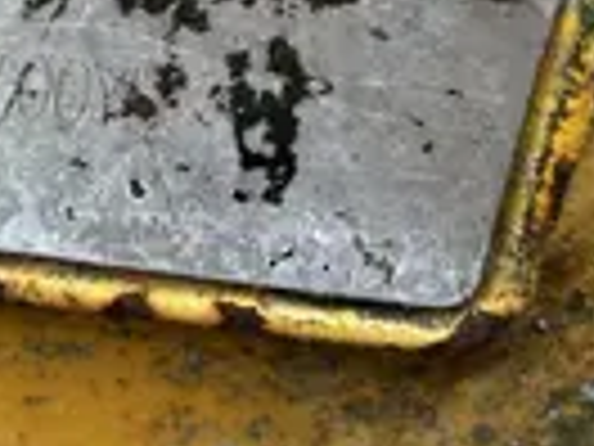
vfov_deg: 18.4
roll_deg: -6.5
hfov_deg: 24.0
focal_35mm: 79
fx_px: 1356
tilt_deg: -25.8
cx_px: 58
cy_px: 45
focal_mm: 5.7
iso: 40
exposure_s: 1/271
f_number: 1.5
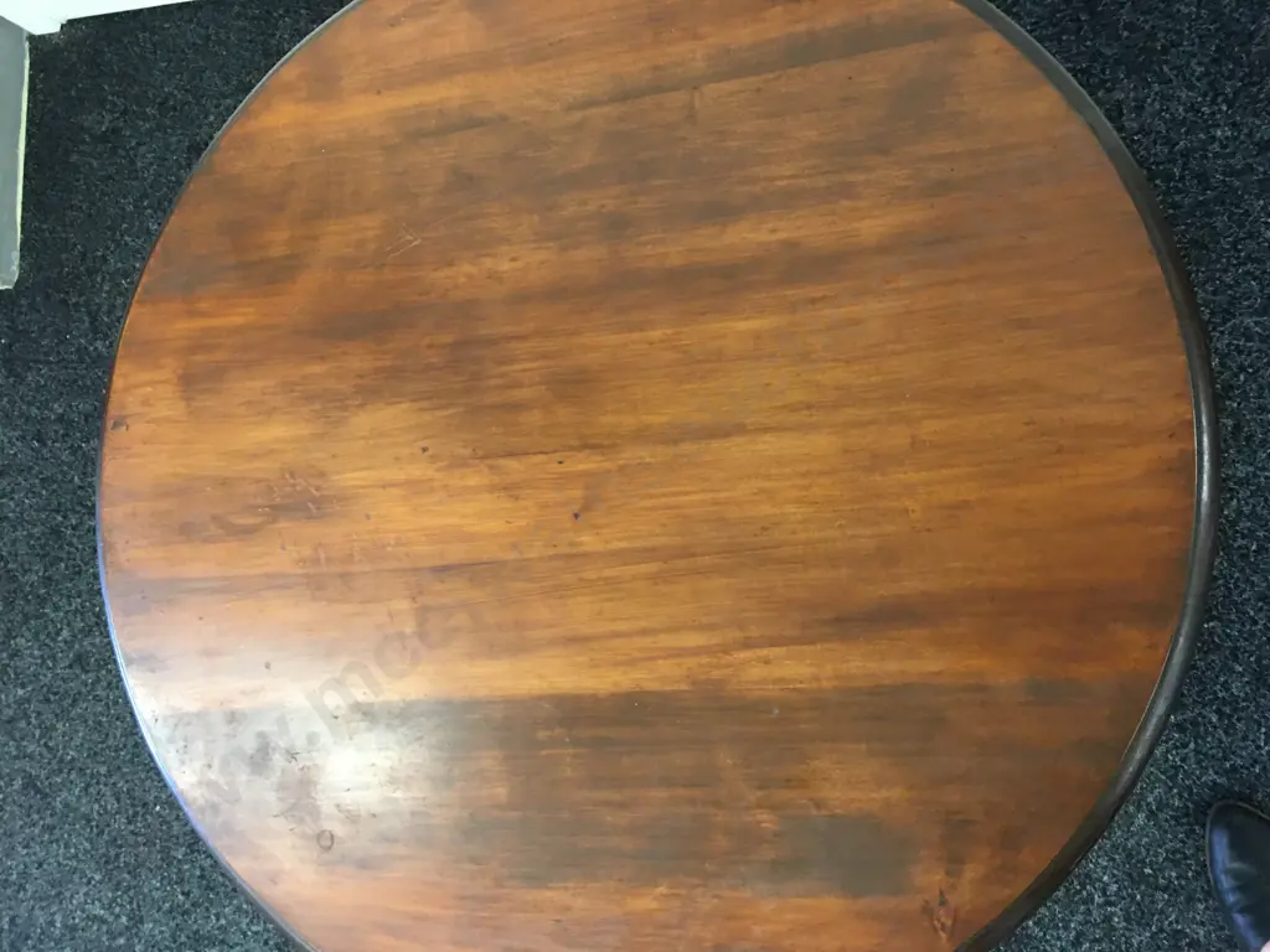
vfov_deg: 48.2
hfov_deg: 61.7
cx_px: 635
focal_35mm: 29
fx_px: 1064
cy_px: 476
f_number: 2.2
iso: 125
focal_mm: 4.15
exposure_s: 1/17
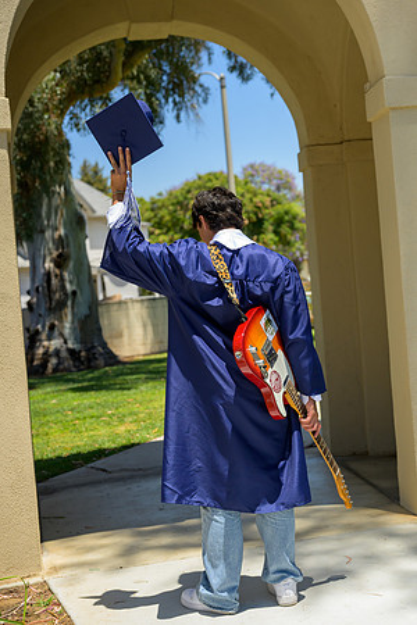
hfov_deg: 24.6
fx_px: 956
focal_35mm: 55
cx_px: 208
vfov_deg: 36.2
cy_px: 312
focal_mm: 55
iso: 800
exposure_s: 1/5000
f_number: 4
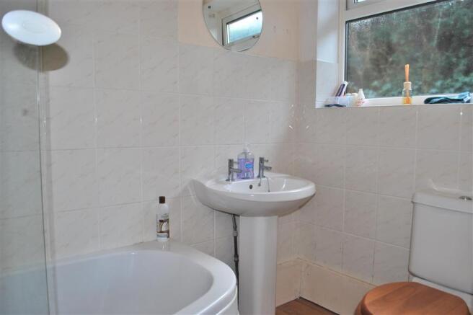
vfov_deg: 47.9
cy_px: 158
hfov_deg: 67.4
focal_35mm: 27
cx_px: 236
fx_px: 355
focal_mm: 18
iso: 100
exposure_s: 1/60
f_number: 4.5
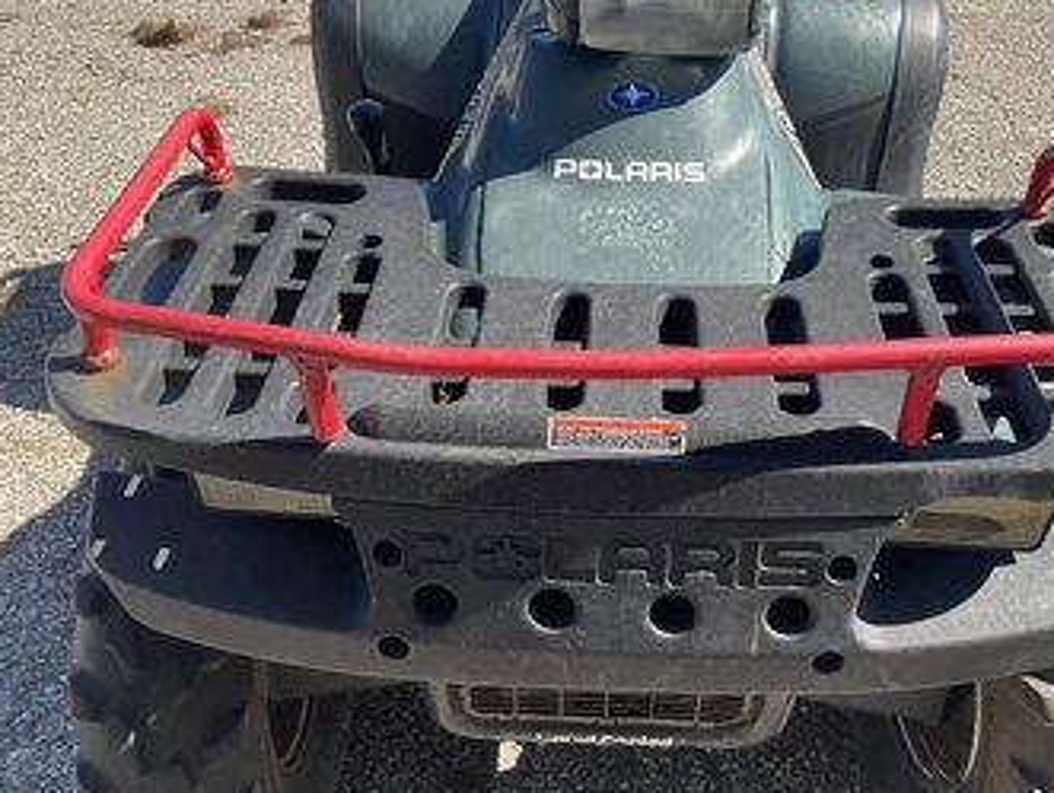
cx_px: 615
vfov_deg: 40.7
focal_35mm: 35
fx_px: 1067
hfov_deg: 52.3
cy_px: 443
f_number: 1.8
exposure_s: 1/580
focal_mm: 3
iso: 25
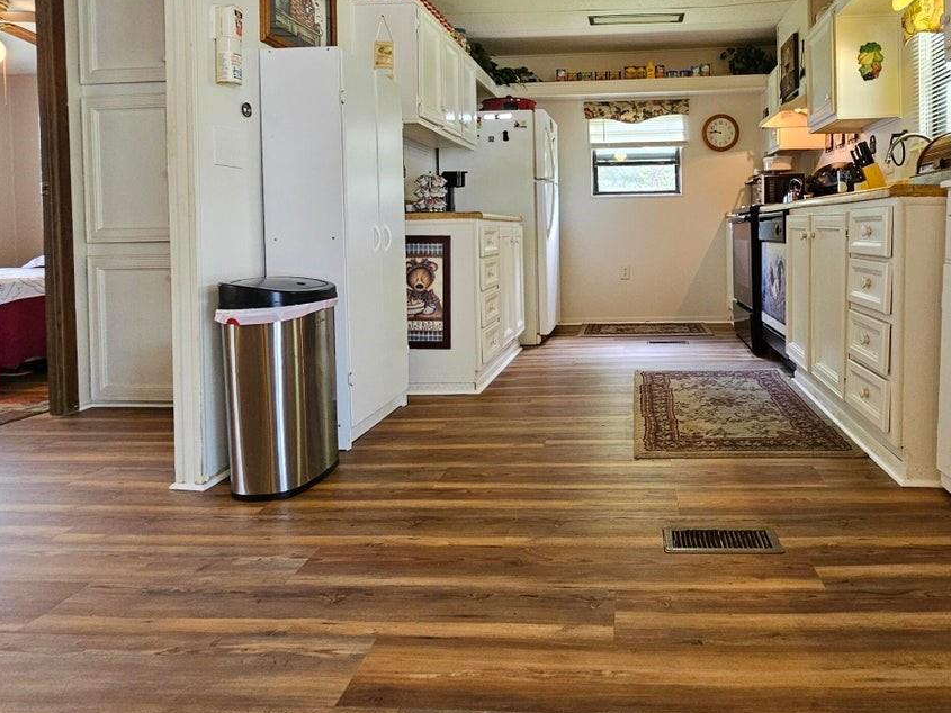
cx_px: 603
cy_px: 240
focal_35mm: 21
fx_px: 577
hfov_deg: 77.4
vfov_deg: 62.0
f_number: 2.2
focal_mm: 2.2
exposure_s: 1/60
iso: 320
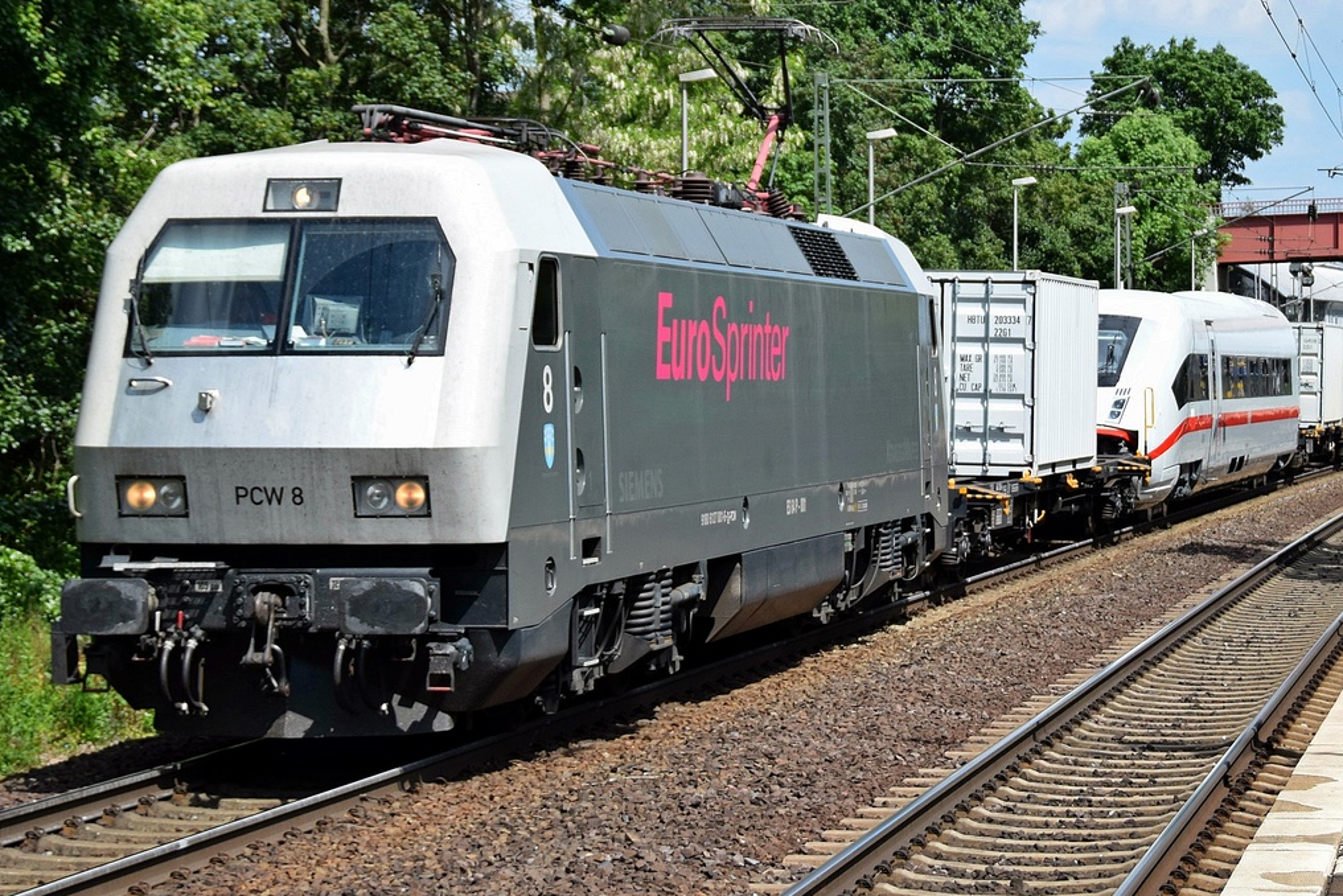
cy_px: 283
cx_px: 867
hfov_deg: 17.2
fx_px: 4440
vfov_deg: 11.5
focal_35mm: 119
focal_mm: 42
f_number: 6.3
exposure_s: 1/1600
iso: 400
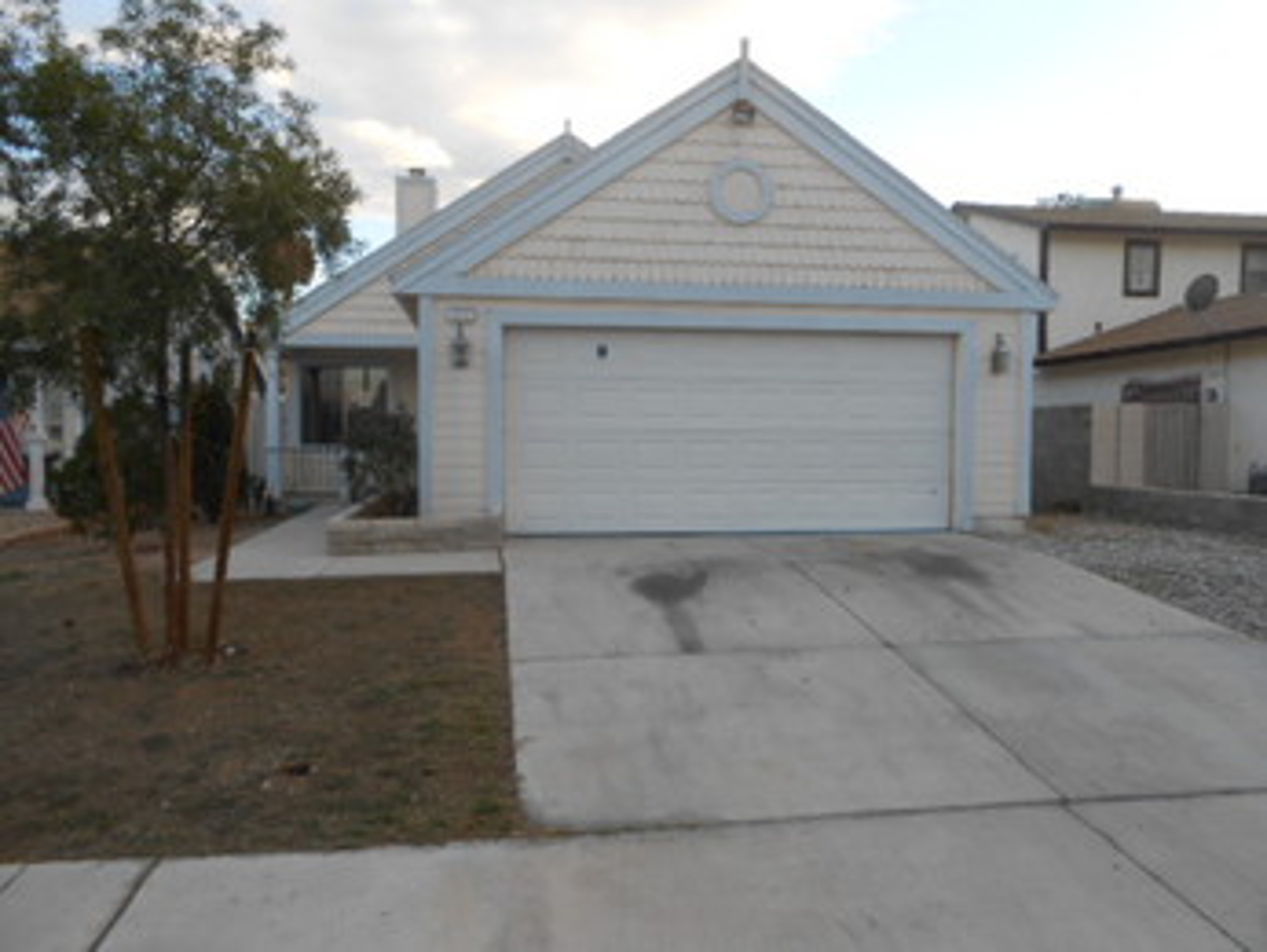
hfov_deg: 67.3
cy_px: 476
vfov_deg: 53.1
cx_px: 634
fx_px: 952
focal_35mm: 26
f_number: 3.5
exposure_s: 1/125
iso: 80
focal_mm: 4.6
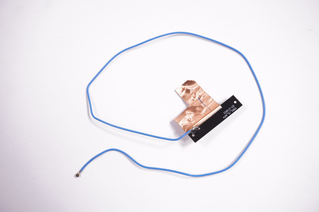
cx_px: 160
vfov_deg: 30.8
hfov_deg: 45.0
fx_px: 385
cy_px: 106
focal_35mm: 44
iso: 400
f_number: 5.6
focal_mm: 29
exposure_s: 1/160
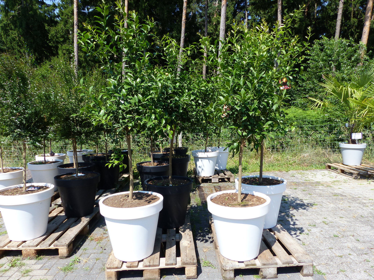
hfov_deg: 69.4
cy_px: 140
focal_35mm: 25
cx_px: 187
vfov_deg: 54.9
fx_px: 270
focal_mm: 4.5
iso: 100
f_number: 4
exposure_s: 1/500
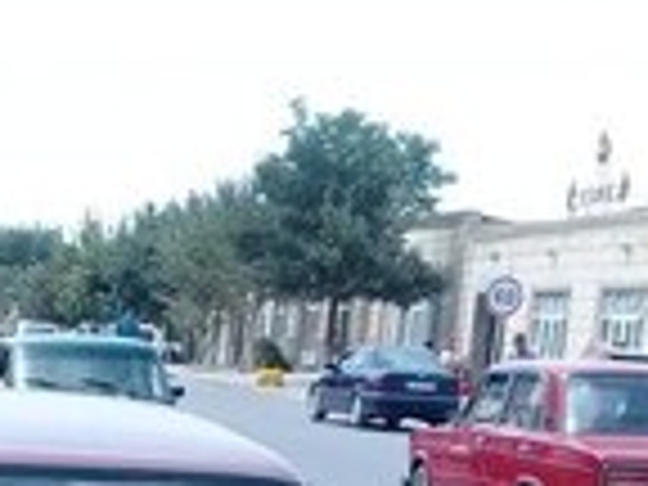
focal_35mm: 107
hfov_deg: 18.0
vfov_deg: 11.9
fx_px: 2003
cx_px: 22
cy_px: 1048
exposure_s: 1/702
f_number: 2.2
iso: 64
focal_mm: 3.3
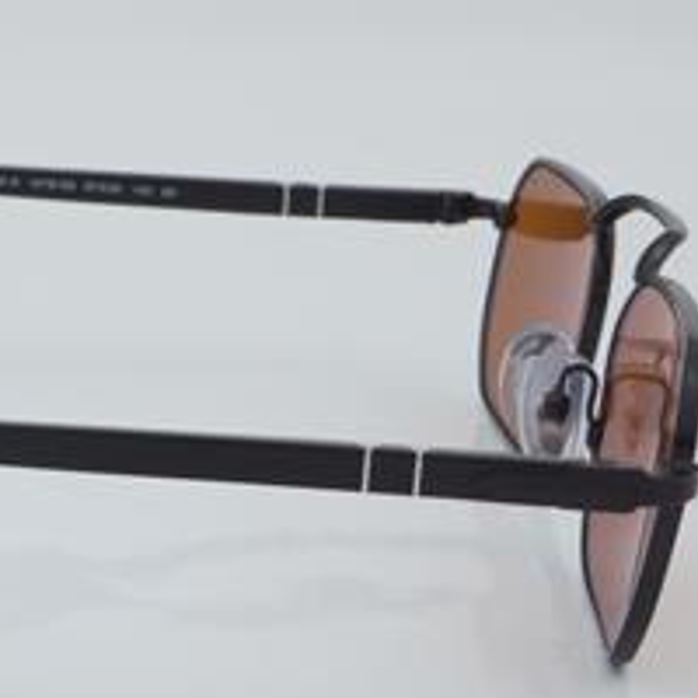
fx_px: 3190
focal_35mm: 140
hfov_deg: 12.4
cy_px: 405
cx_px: 49
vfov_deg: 12.5
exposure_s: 1/4
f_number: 29
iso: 100
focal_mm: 55
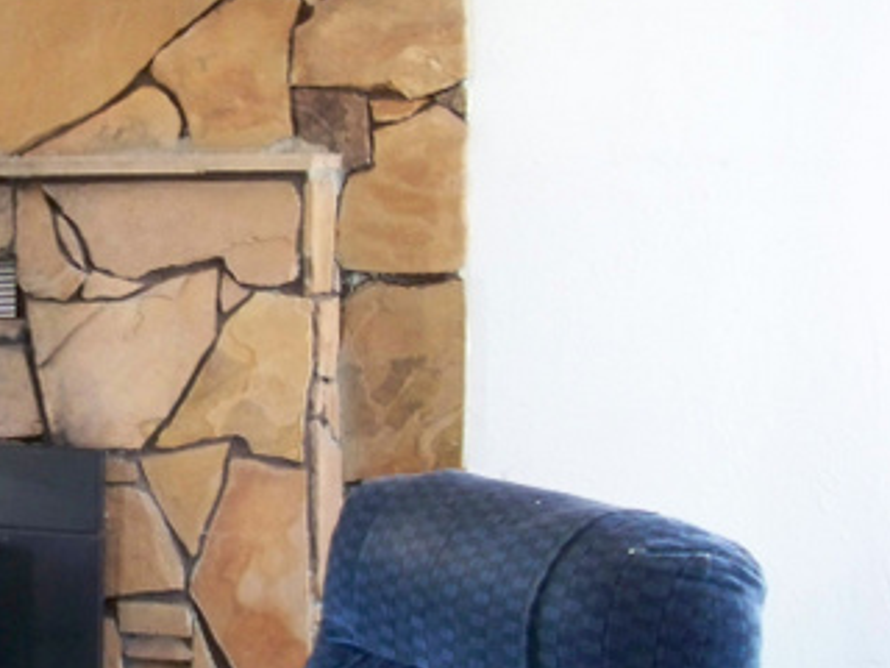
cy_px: 362
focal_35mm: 66
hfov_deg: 28.0
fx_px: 1697
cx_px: 39
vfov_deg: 22.2
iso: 400
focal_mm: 5.85
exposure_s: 1/30
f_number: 2.8
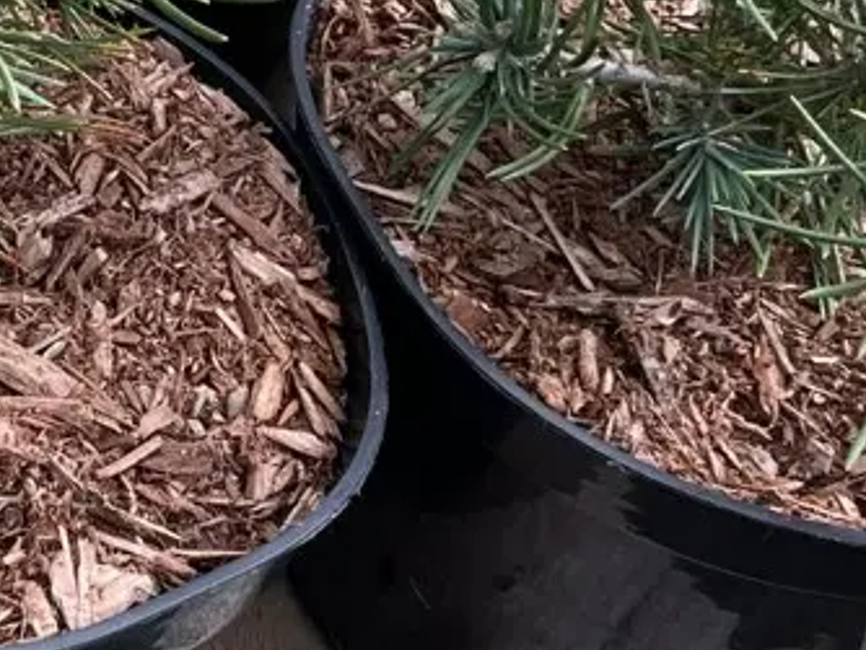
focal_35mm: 112
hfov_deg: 14.9
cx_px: -773
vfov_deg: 12.5
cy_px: -378
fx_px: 2804
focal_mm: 5.1
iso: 50
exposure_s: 1/577
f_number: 1.6
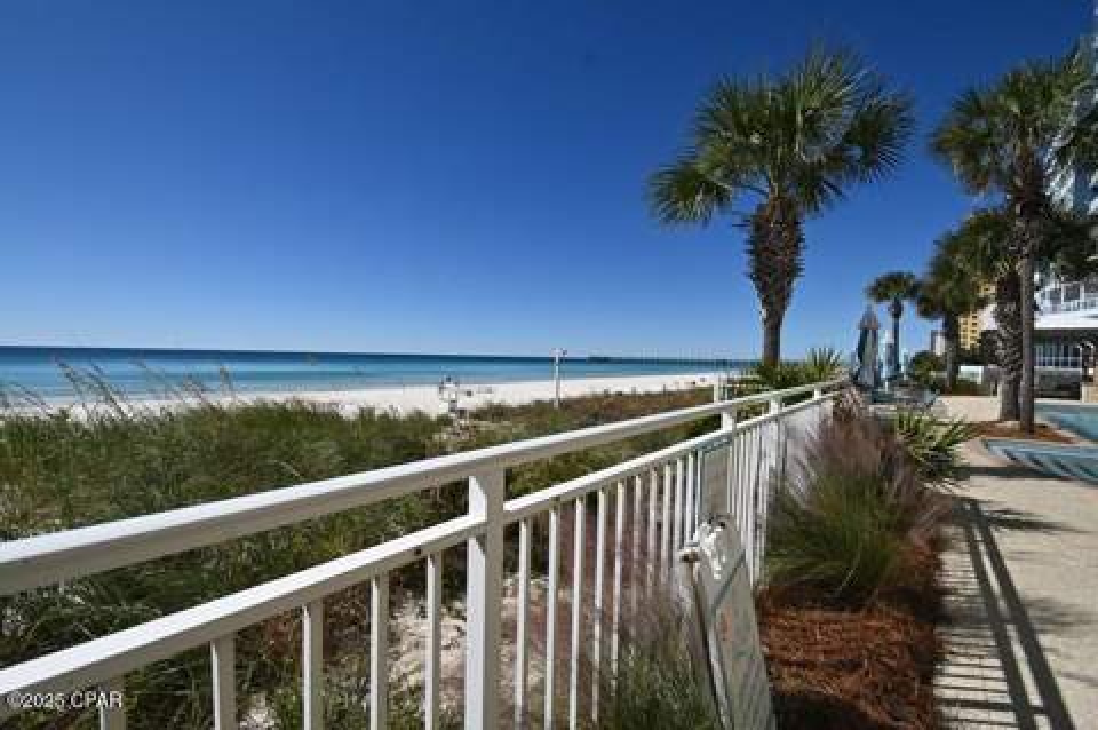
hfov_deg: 100.4
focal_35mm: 15
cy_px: 365
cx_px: 549
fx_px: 457
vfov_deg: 77.2
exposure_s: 1/500
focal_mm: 10
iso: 100
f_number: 8
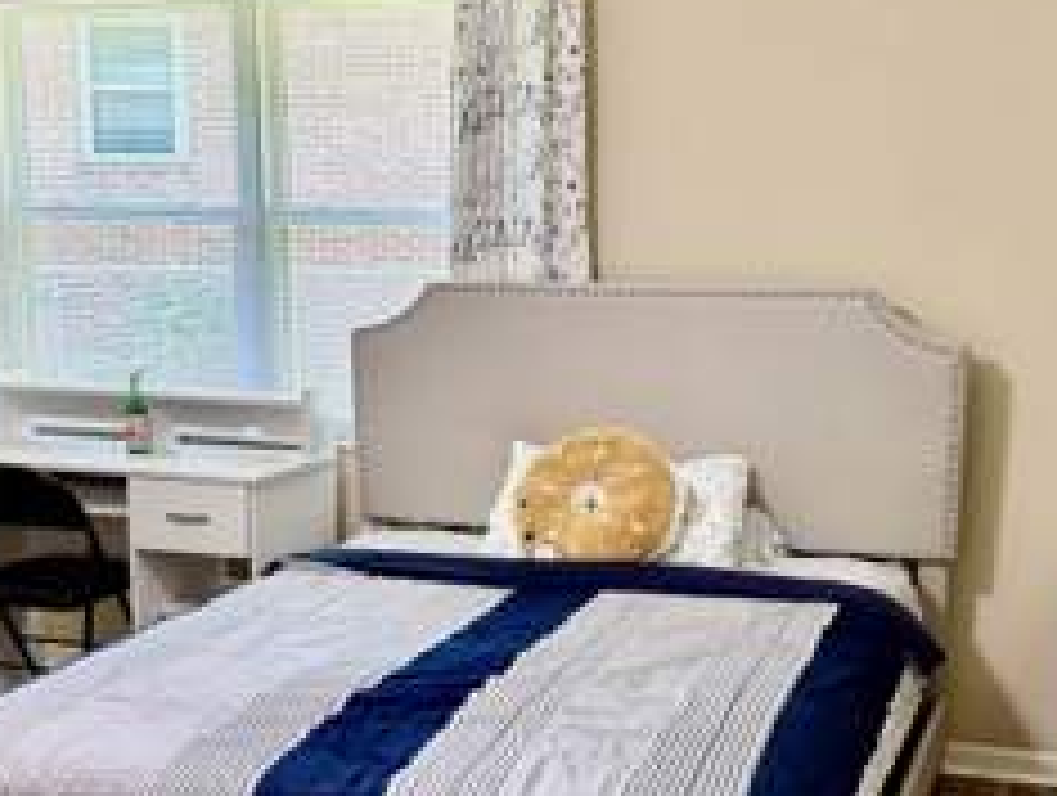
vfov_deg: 27.4
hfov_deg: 36.1
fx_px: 1621
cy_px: 531
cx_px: 526
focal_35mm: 53
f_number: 1.6
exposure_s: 1/60
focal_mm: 5.96
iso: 100
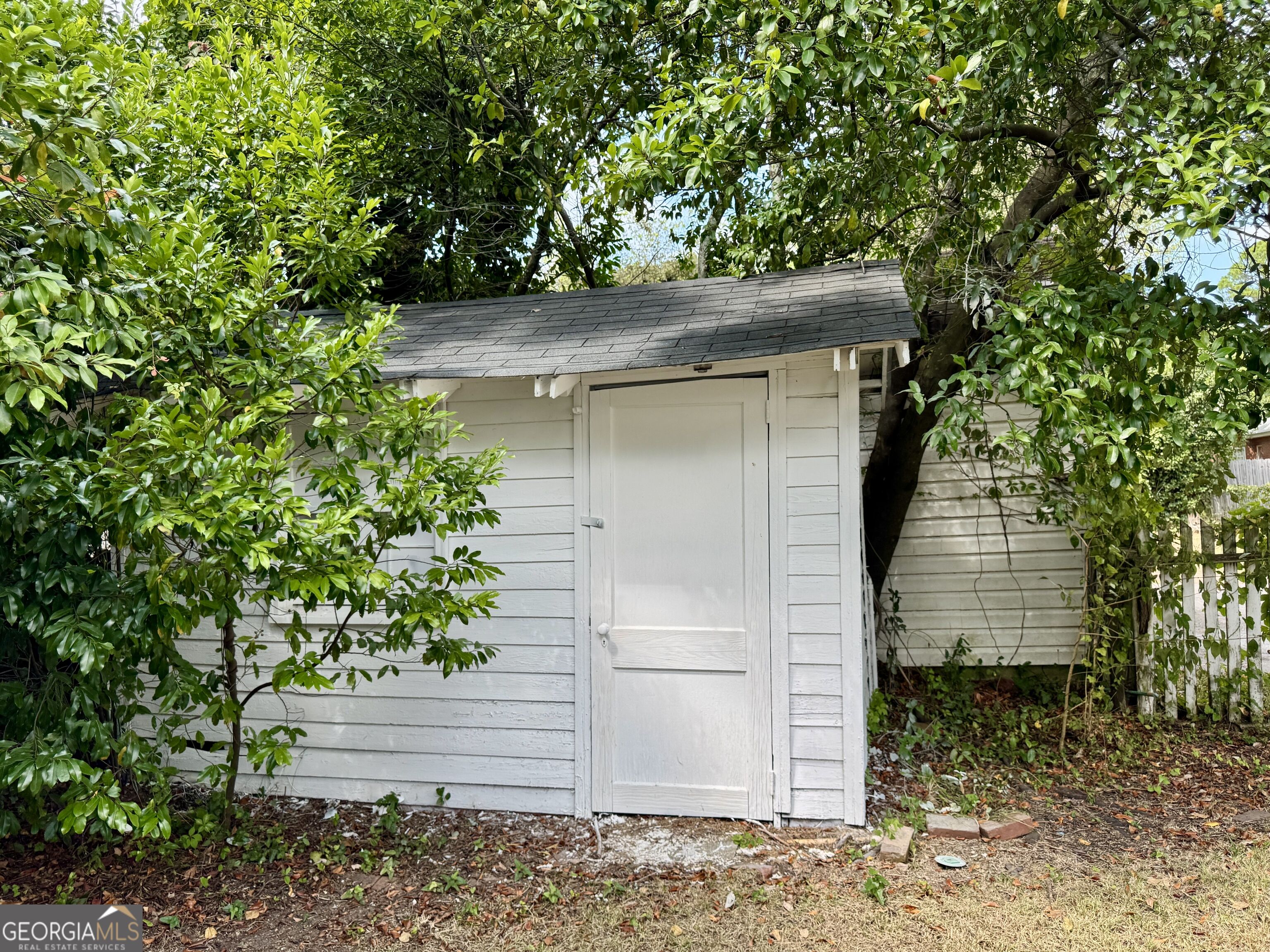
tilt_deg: +0.8
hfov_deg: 71.6
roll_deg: -0.8
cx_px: 635
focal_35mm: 24
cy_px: 476
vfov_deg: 56.8
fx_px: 881
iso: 80
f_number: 1.78
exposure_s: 1/1076
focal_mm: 6.76
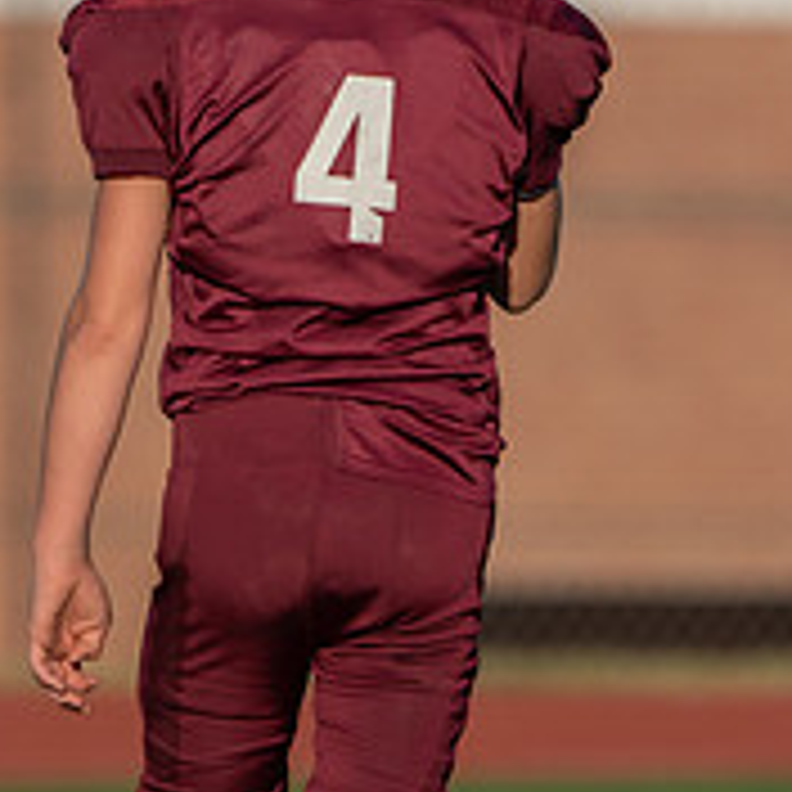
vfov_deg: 1.2
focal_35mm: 1414
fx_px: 36602
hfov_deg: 1.2
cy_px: 481
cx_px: 292
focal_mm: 400
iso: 160
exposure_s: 1/1000
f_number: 5.6
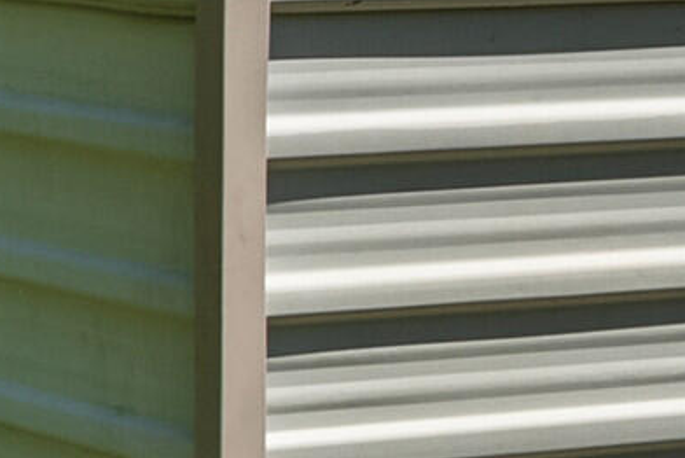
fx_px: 4932
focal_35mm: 259
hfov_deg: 7.9
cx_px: 666
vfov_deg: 5.3
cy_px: -128
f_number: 9
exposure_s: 1/400
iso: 800
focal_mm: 35
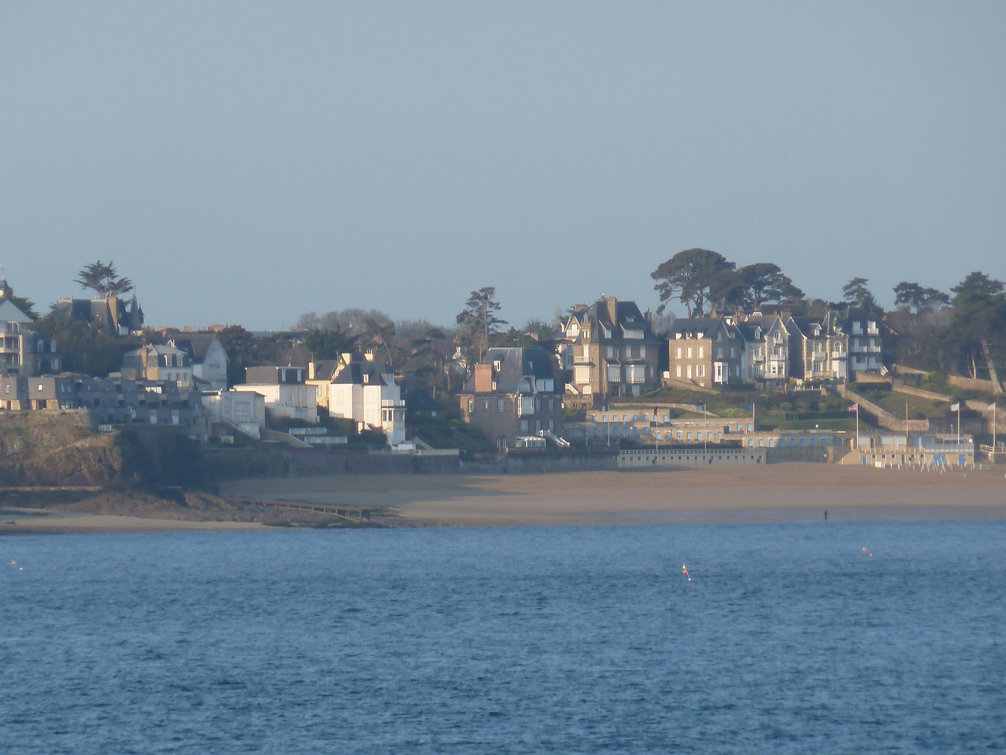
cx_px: 498
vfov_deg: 3.7
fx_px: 11770
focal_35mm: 405
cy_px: 381
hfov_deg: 4.9
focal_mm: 49.2
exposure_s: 1/200
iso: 80
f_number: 4.9
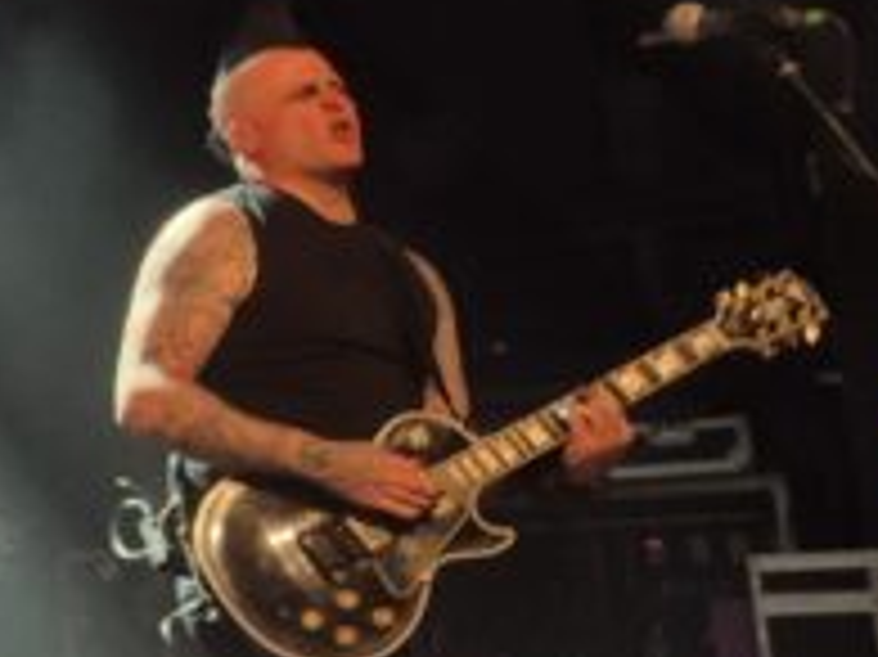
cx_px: -1139
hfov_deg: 13.0
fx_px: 3067
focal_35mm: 121
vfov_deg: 12.2
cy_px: 148
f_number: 1.8
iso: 32
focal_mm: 5.4
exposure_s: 1/50
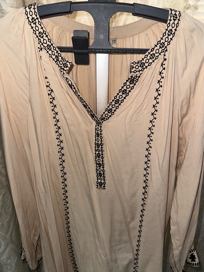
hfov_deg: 56.8
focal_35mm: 24
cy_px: 136
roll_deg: -0.3
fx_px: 189
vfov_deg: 71.6
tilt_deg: -20.4
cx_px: 102
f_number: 1.78
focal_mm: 6.86
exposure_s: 1/50
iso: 64
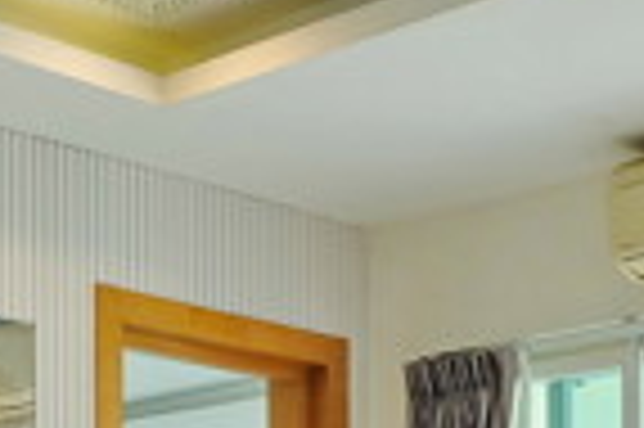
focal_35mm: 101
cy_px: 761
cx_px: 306
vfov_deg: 12.4
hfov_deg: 20.2
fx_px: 1805
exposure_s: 1/120
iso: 400
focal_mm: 16
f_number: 3.5
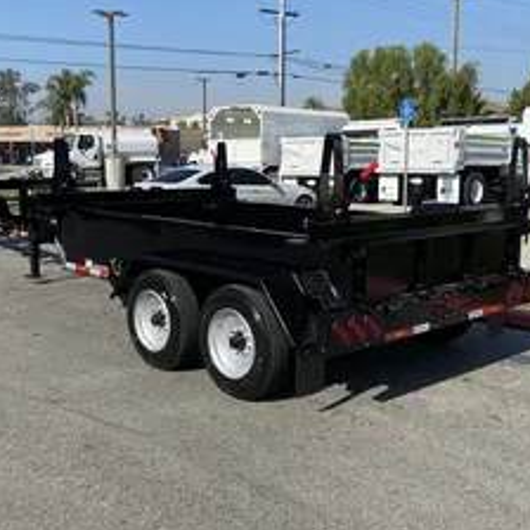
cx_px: 237
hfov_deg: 40.9
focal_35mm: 41
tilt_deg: -8.2
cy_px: 253
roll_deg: -0.7
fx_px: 710
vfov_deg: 40.9
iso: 32
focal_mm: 4.25
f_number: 1.8
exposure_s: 1/2817
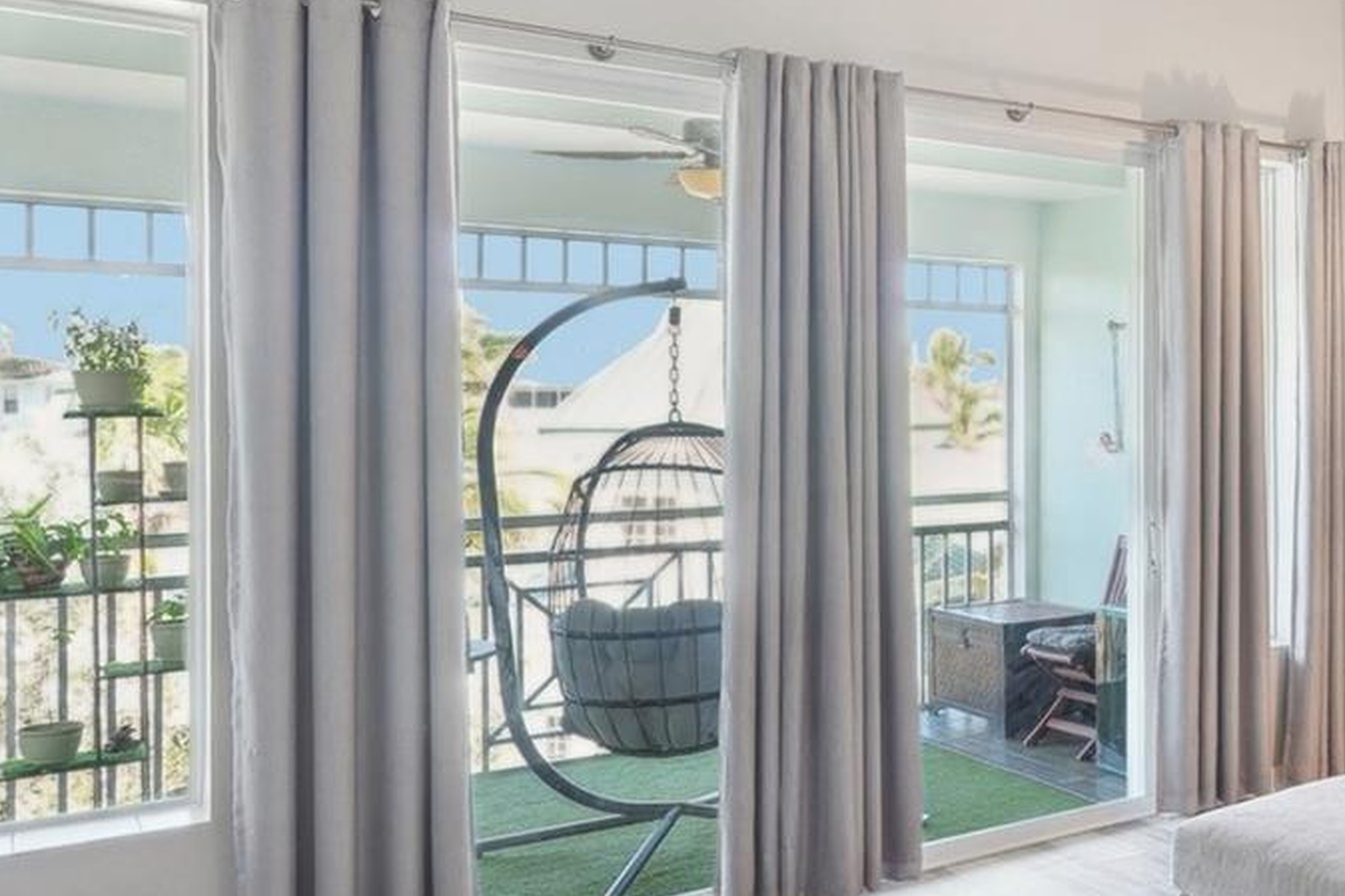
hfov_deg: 40.7
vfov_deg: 35.0
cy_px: 415
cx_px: 1483
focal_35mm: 38
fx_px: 1419
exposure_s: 1/8
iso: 400
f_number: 8
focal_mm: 16
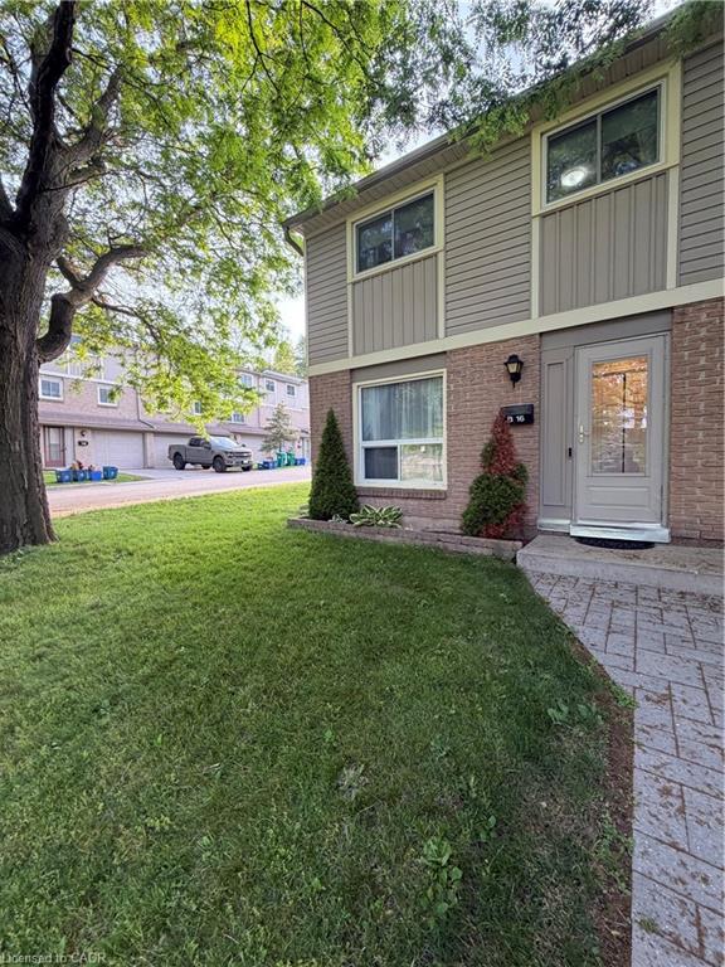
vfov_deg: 102.1
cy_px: 484
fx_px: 391
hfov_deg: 85.7
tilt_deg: -2.8
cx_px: 362
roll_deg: +0.4
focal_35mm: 14
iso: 200
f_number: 2.2
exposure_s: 1/121
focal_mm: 2.22
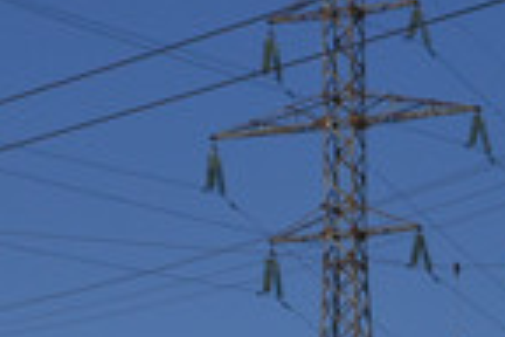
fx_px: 3745
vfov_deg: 5.1
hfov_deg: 7.6
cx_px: -256
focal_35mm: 267
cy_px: 592
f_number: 7.1
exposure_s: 1/2000
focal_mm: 40
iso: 320
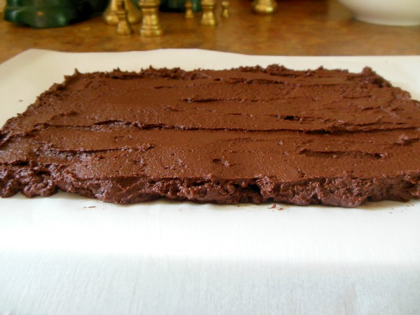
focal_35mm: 25
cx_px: 210
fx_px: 303
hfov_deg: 69.4
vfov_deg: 54.9
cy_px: 158
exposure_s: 1/8
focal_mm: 4.5
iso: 400
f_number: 3.2
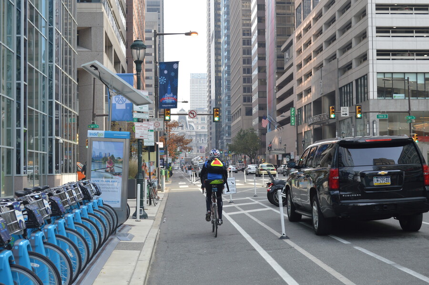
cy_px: 142
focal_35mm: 54
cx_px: 214
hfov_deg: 36.9
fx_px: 643
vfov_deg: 25.0
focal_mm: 36
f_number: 5.6
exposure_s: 1/125
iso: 220
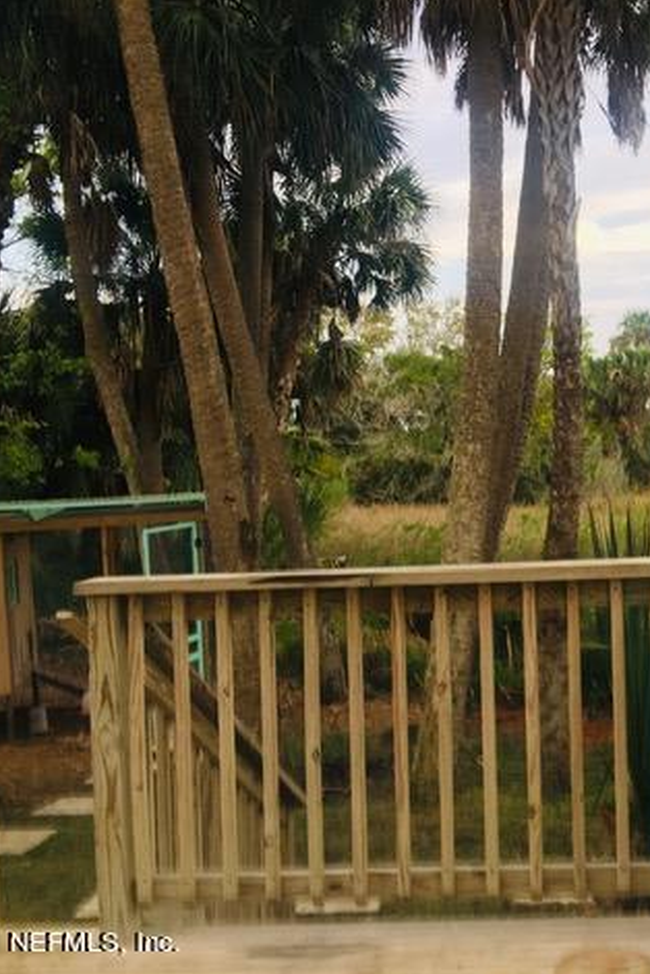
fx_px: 1110
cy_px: 488
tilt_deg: -0.8
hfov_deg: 31.3
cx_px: 573
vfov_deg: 47.4
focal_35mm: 41
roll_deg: +1.9
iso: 25
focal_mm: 4.15
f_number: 2.2
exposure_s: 1/60
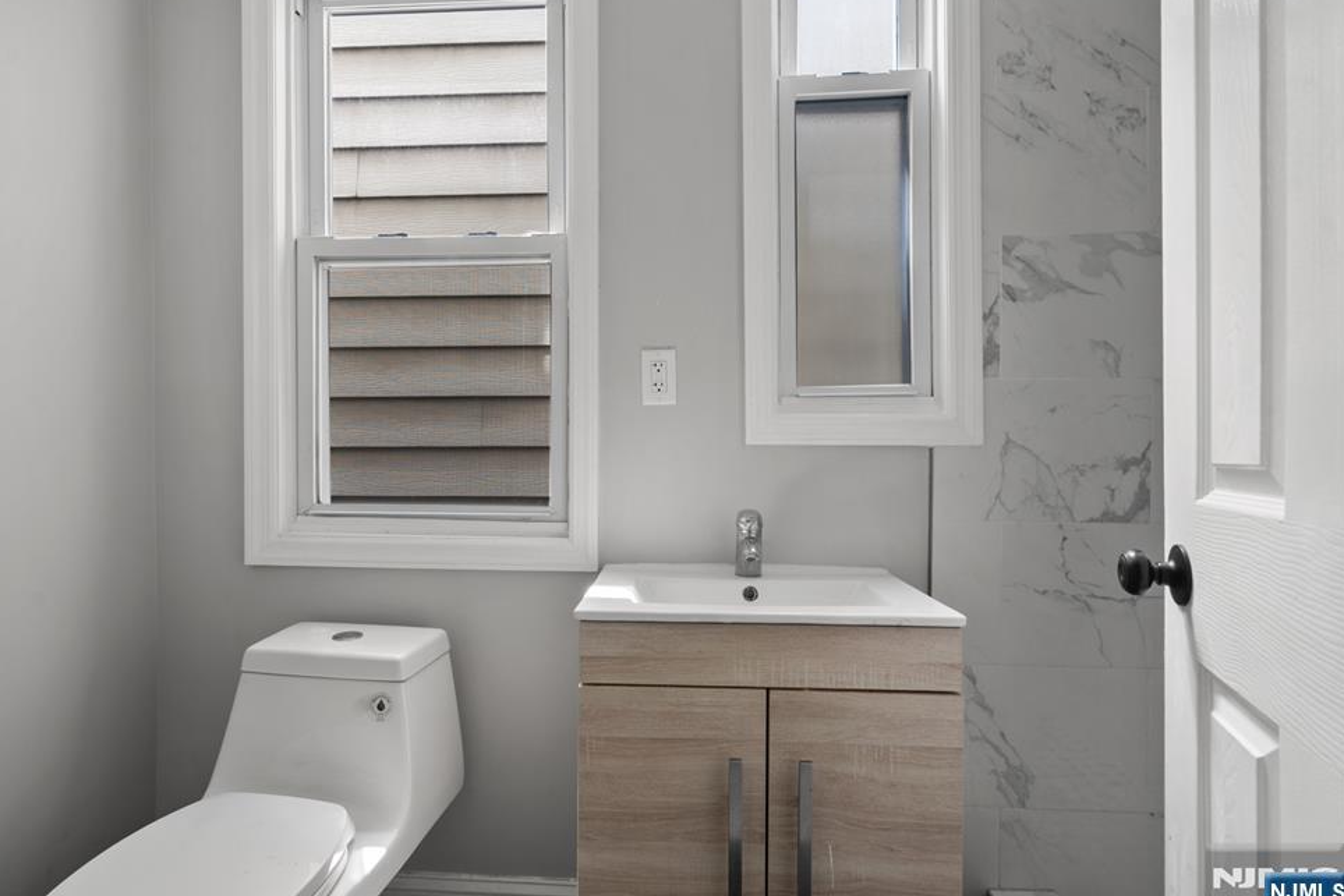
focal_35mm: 17
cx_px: 634
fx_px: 635
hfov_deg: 93.2
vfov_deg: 70.4
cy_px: 435
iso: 100
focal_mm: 16
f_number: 8
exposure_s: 1/5
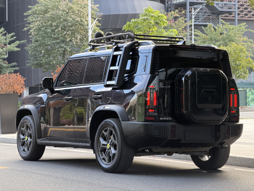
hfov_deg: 19.6
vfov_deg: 14.8
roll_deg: -0.5
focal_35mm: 100
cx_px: 127
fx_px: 734
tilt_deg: +0.3
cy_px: 96
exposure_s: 1/121
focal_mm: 16.89
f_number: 2.8
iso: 320
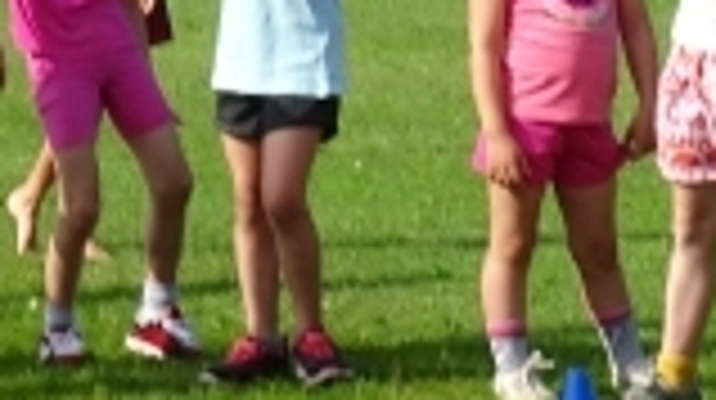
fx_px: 4779
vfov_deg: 4.8
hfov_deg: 8.6
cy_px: 184
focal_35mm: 252
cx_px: 567
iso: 80
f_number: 4.5
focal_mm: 7.87
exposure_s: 1/400
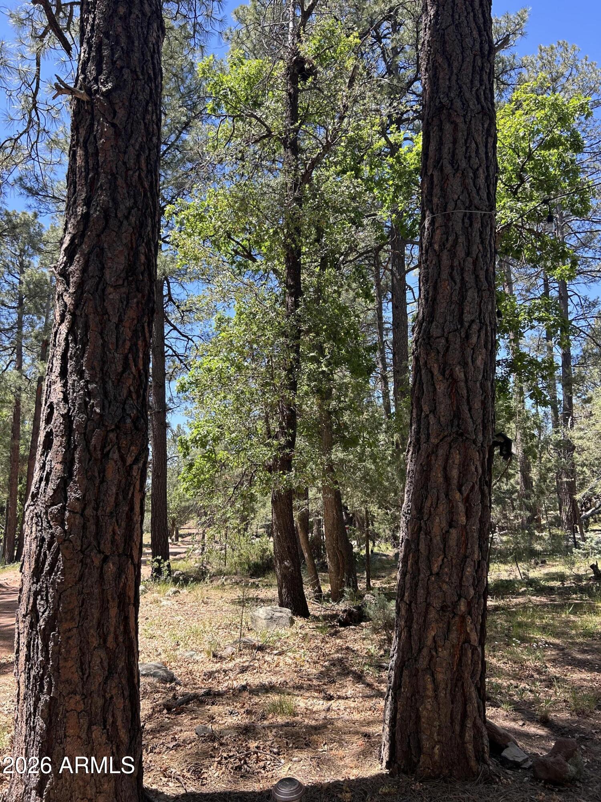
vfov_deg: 67.3
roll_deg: +2.0
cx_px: 300
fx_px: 602
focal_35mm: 26
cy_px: 401
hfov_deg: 53.1
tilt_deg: +9.7
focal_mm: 5.7
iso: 50
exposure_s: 1/763
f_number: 1.5
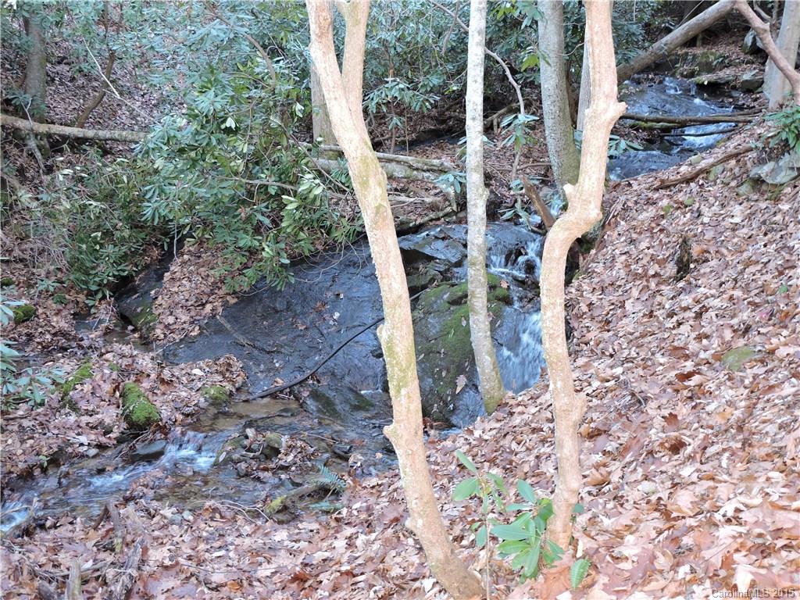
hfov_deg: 60.0
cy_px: 300
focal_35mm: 30
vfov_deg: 46.8
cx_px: 400
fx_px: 693
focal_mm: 5.4
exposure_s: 1/30
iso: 400
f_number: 3.1
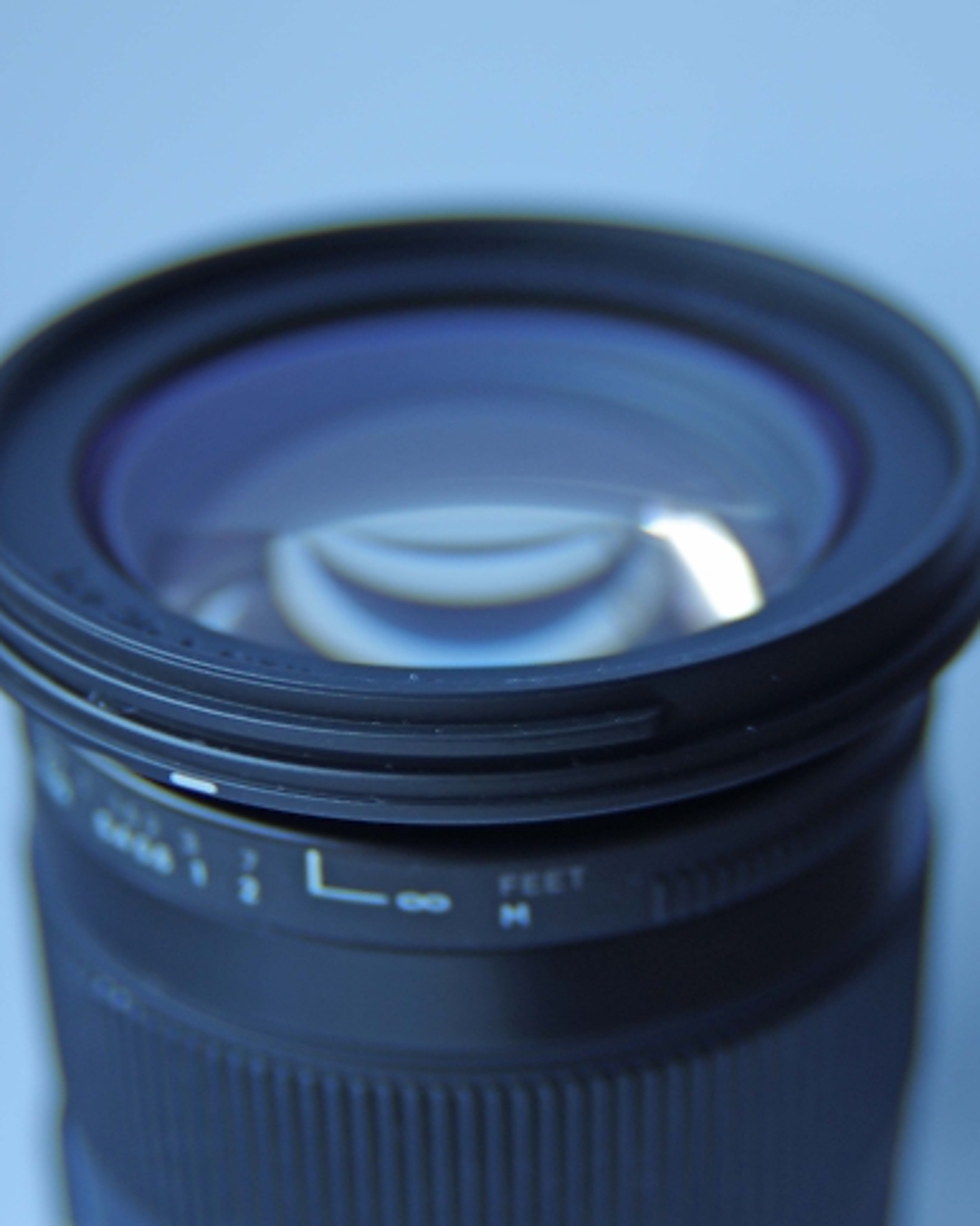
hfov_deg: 15.5
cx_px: 541
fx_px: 3590
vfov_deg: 19.4
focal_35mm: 99
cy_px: 651
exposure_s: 1/5
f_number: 2.8
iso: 100
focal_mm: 43
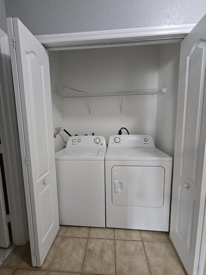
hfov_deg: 89.9
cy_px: 138
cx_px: 103
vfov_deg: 106.2
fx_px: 103
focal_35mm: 13
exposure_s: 1/60
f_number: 2.2
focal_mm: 2.2
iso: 640
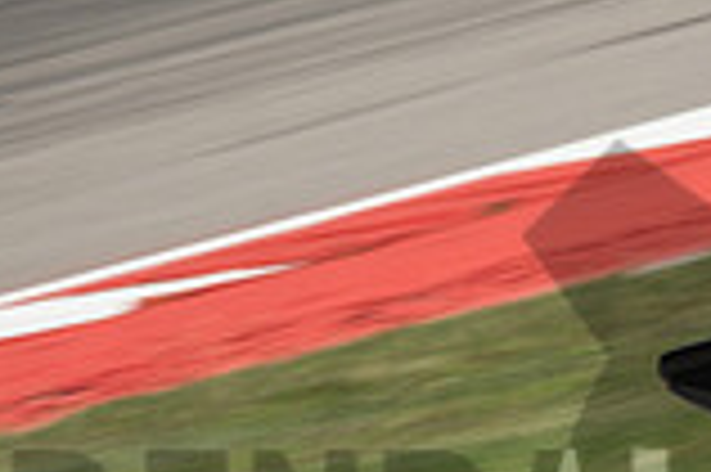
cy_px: 578
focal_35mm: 1104
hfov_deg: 1.9
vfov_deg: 1.2
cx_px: 958
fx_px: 21781
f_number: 9
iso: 125
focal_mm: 200
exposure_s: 1/250
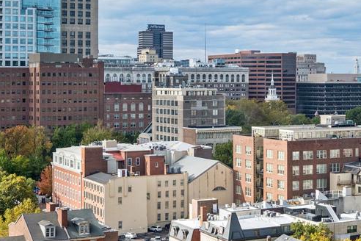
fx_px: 752
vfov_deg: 18.1
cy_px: 72
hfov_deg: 26.7
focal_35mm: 75
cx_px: 263
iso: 250
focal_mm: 24
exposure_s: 1/450
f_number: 8
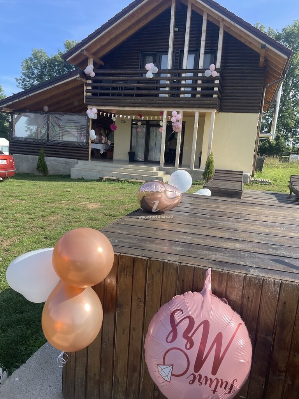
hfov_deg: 53.1
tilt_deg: -8.9
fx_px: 299
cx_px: 150
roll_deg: -3.5
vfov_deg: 67.3
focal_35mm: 26
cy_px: 200
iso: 32
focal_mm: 4.2
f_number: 1.6
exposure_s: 1/1553
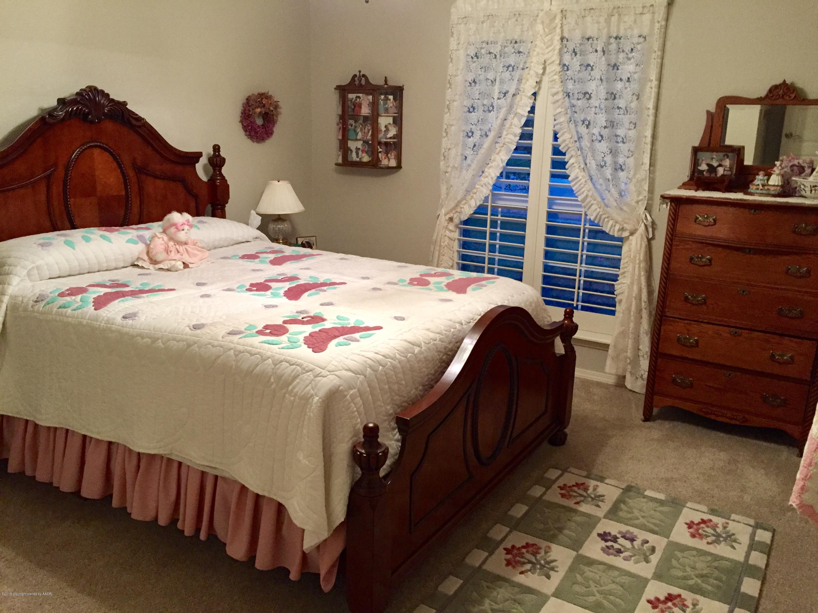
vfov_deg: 48.2
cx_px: 409
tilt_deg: -14.4
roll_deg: -1.4
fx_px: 685
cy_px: 306
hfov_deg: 61.7
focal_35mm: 29
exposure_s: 1/30
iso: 160
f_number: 2.2
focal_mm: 4.15
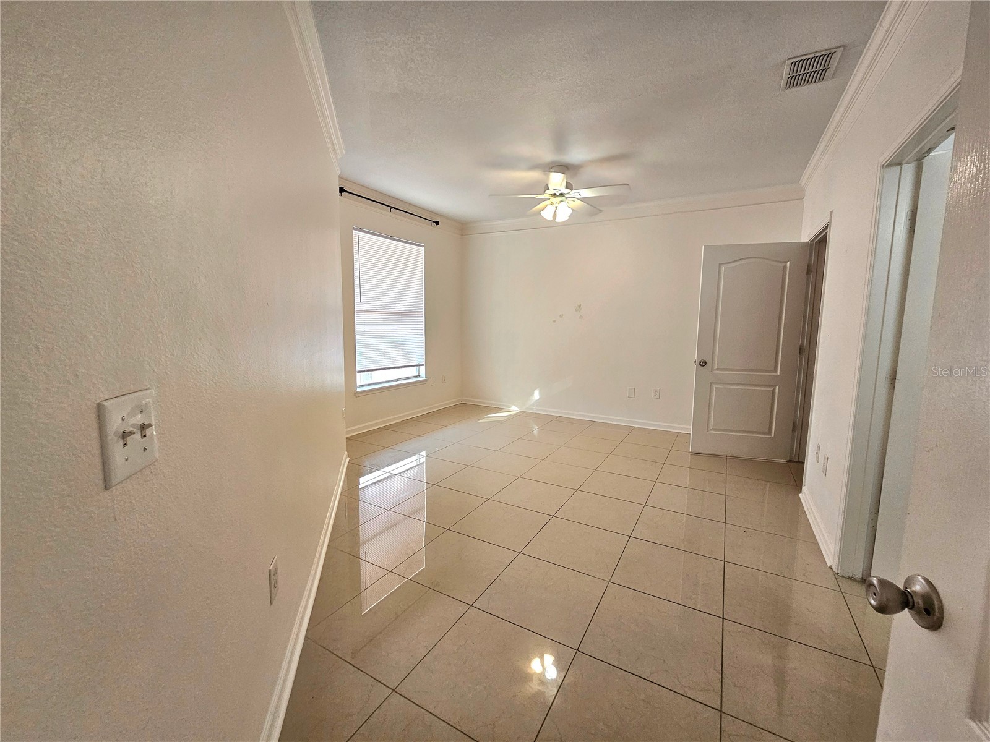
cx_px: 495
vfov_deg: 89.9
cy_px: 371
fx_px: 372
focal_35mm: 13
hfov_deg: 106.2
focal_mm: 2.2
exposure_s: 1/60.2
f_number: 2.2
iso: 100
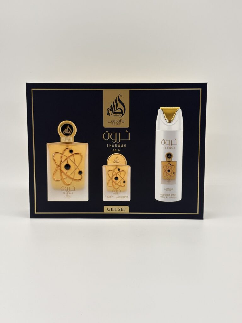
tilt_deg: -11.3
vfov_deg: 36.8
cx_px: 121
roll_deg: +0.4
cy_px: 162
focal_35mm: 52
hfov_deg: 28.0
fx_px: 485
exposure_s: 1/469
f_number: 1.6
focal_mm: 5.96
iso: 32
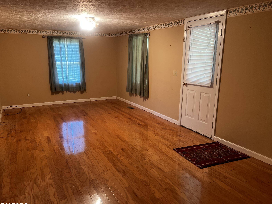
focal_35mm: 28
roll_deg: +0.1
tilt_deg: -14.6
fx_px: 220
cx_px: 128
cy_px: 106
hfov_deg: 63.4
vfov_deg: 49.7
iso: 64
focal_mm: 5.7
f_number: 1.5
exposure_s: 1/60
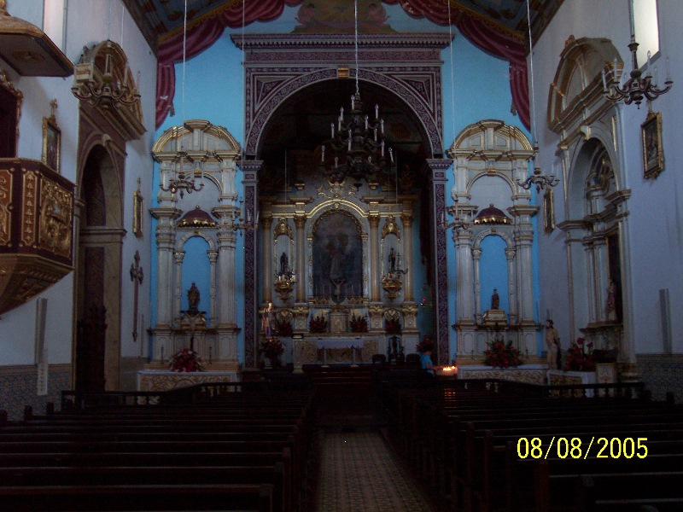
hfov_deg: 49.0
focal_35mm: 38
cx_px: 342
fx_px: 750
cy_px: 256
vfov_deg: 37.7
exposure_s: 1/8
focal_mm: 8
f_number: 2.8
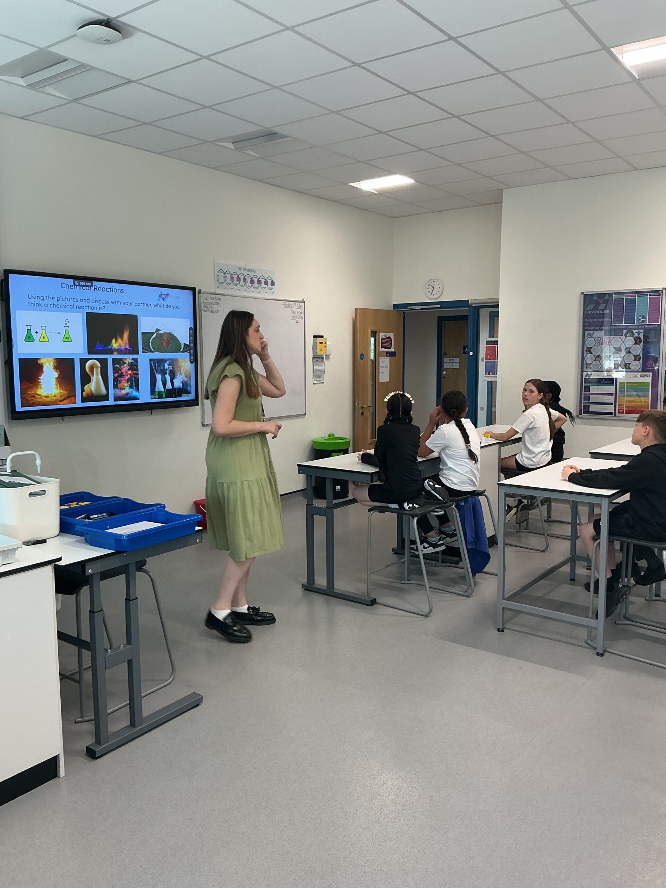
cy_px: 444
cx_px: 333
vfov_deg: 61.7
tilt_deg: -7.1
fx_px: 744
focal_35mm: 29
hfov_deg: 48.2
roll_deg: +0.9
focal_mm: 3
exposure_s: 1/60
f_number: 1.8
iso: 40
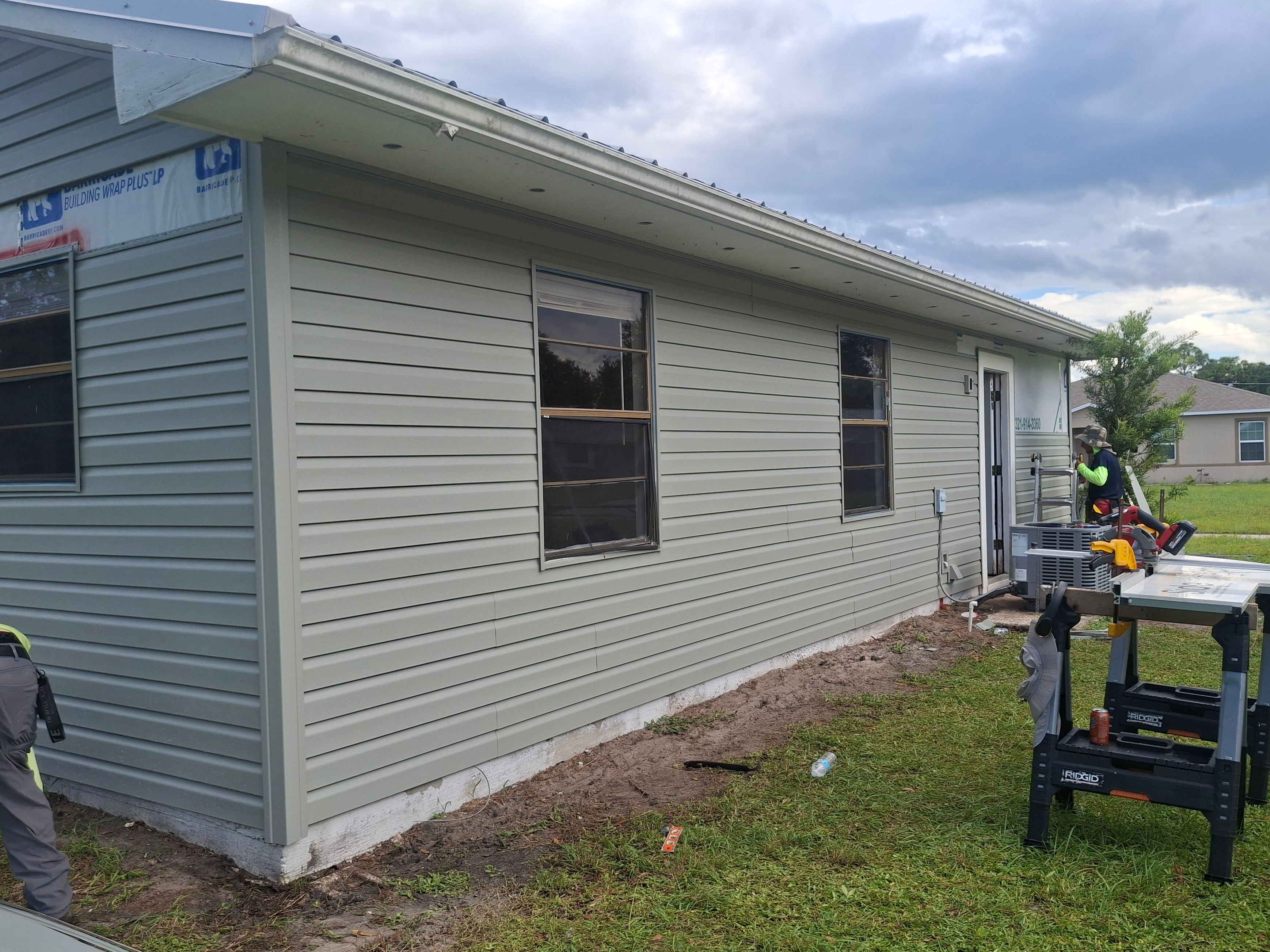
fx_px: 1064
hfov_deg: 61.6
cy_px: 484
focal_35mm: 29
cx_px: 678
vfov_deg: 48.2
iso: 32
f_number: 1.8
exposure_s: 1/1427
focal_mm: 4.69
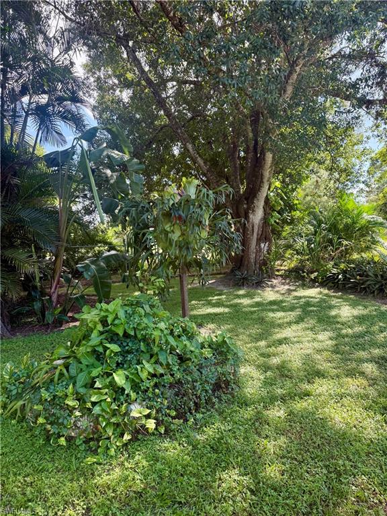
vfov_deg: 71.6
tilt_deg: -2.5
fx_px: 358
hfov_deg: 56.8
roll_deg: +1.2
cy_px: 258
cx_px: 194
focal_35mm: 24
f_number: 1.78
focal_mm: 6.76
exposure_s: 1/535
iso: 100
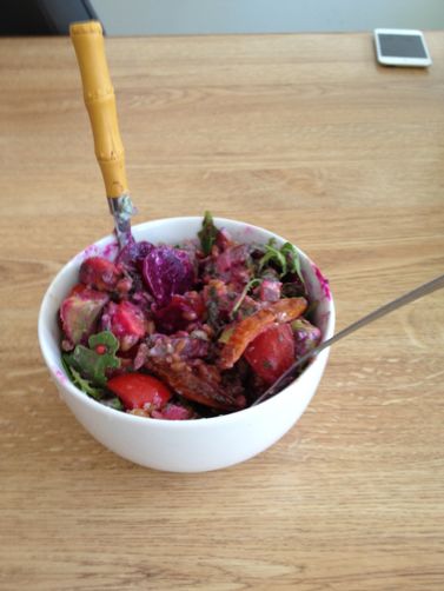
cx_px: 222
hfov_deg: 40.7
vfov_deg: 52.6
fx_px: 598
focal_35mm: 35
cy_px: 296
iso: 64
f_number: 2.4
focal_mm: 4.28
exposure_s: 1/20
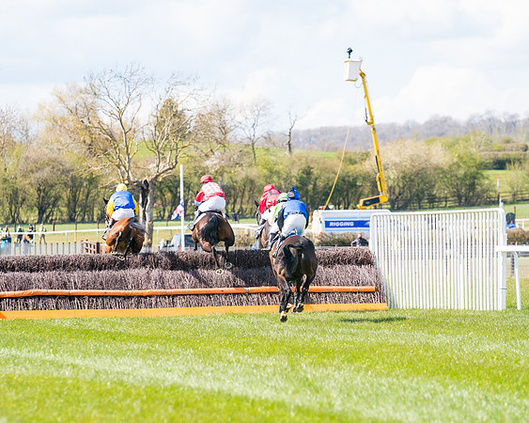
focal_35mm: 303
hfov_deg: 6.4
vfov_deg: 5.1
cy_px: 211
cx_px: 212
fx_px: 4743
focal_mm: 200
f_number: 4
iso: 400
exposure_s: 1/1600
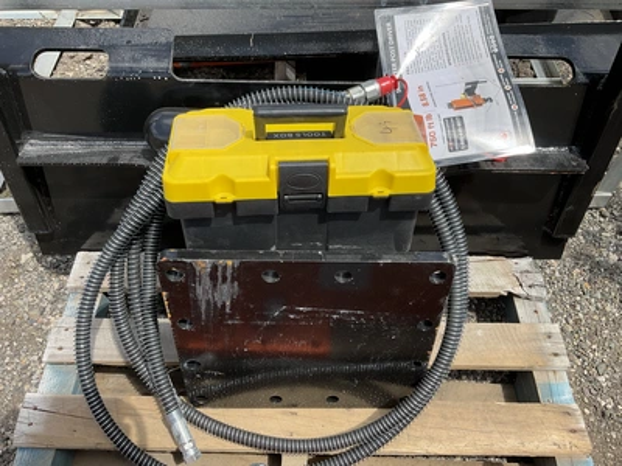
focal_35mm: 29
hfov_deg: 61.7
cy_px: 233
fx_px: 521
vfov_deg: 48.2
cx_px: 311
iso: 25
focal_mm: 3
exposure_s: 1/1451
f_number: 1.8
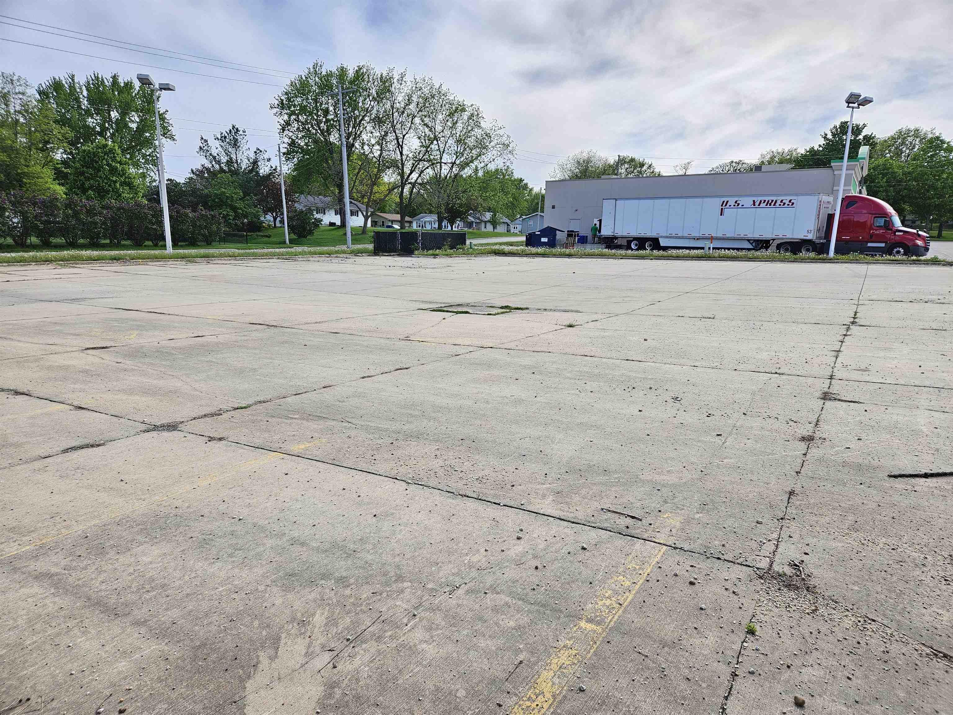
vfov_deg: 58.9
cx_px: 476
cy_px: 358
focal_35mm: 23
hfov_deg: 73.9
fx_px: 633
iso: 25
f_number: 1.8
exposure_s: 1/598
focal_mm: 5.4
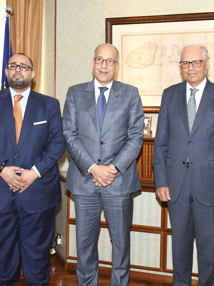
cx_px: 158
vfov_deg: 33.8
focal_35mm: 57
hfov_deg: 25.4
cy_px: 141
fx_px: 470
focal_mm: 26
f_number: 8
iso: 1250
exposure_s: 1/60
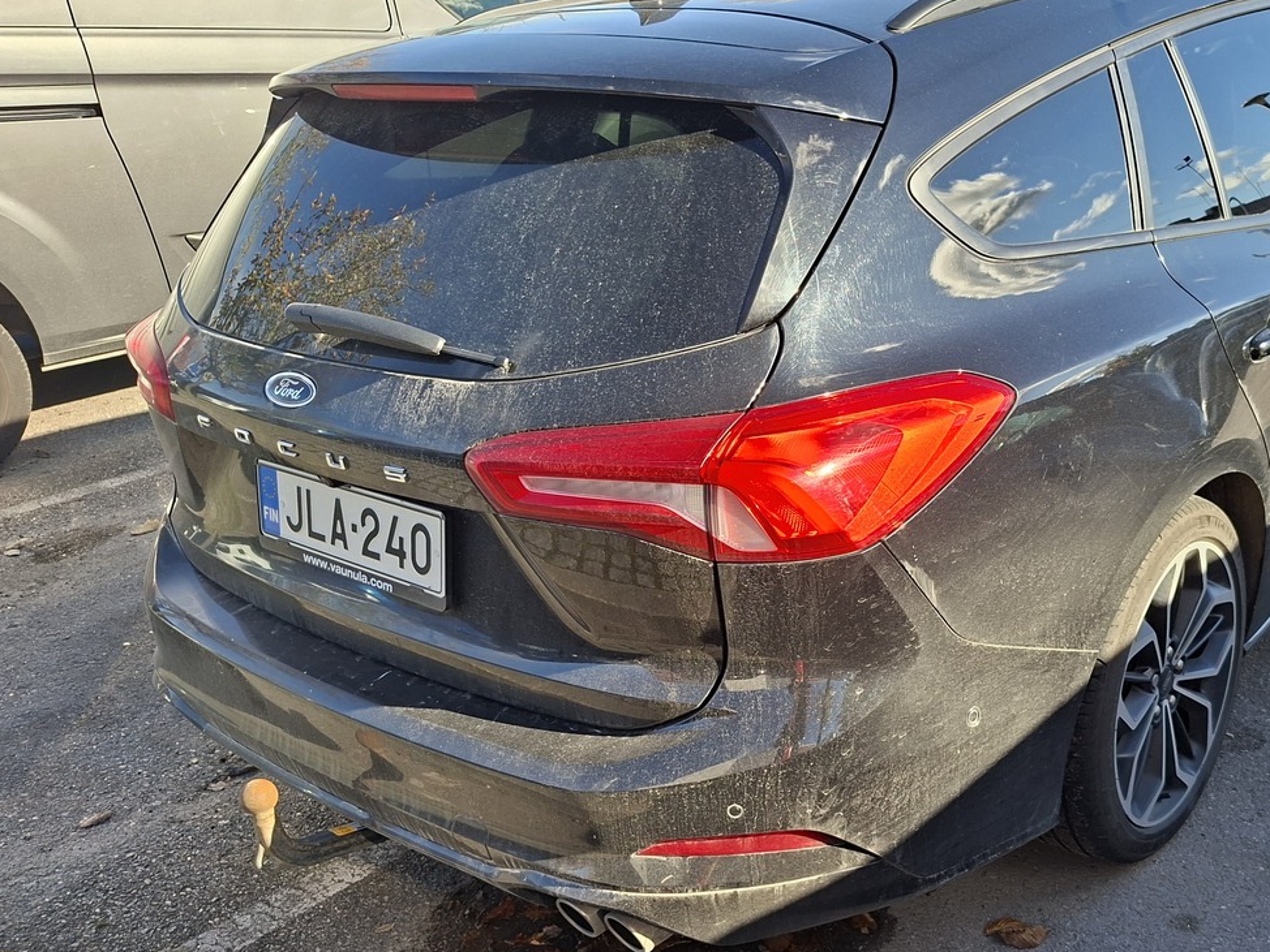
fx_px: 1248
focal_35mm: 34
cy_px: 576
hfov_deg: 52.9
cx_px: 842
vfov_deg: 41.6
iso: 50
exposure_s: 1/587
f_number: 1.8
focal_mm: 5.54
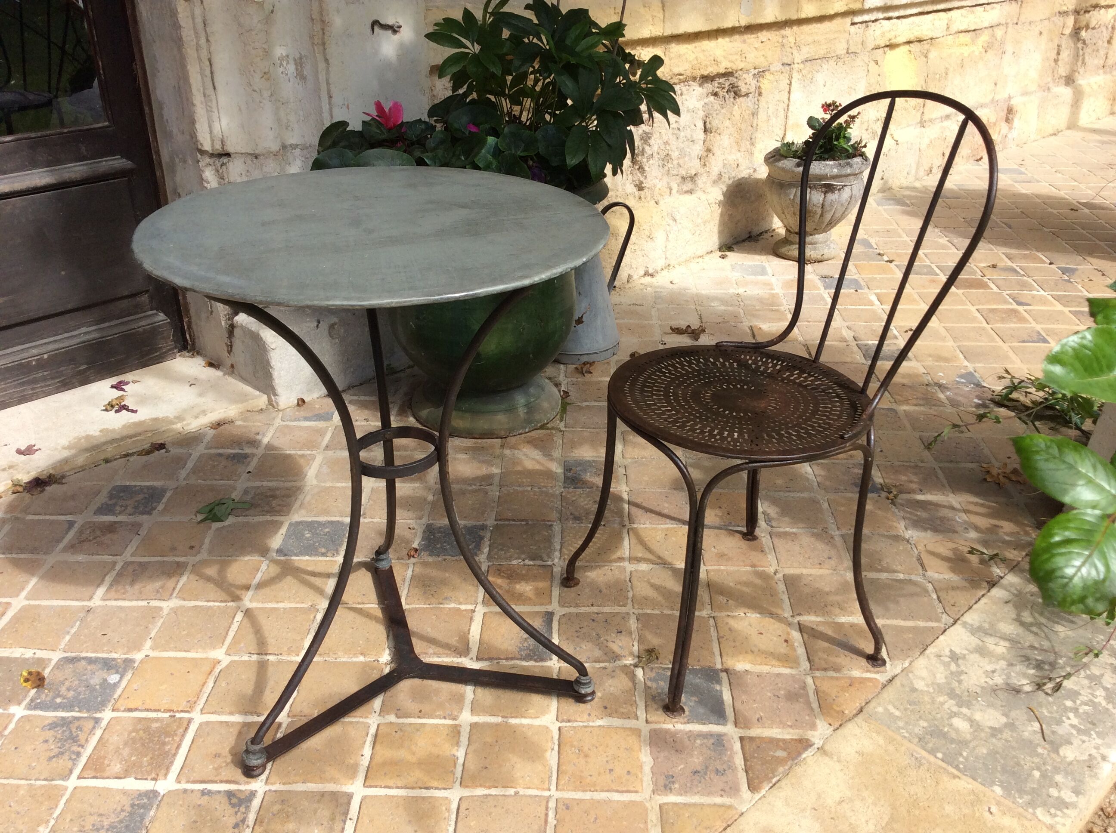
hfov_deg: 56.9
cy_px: 416
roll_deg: +0.6
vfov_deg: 44.1
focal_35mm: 32
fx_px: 1030
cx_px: 558
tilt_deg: -27.9
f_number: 2.4
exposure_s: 1/408
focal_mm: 3.3
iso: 32
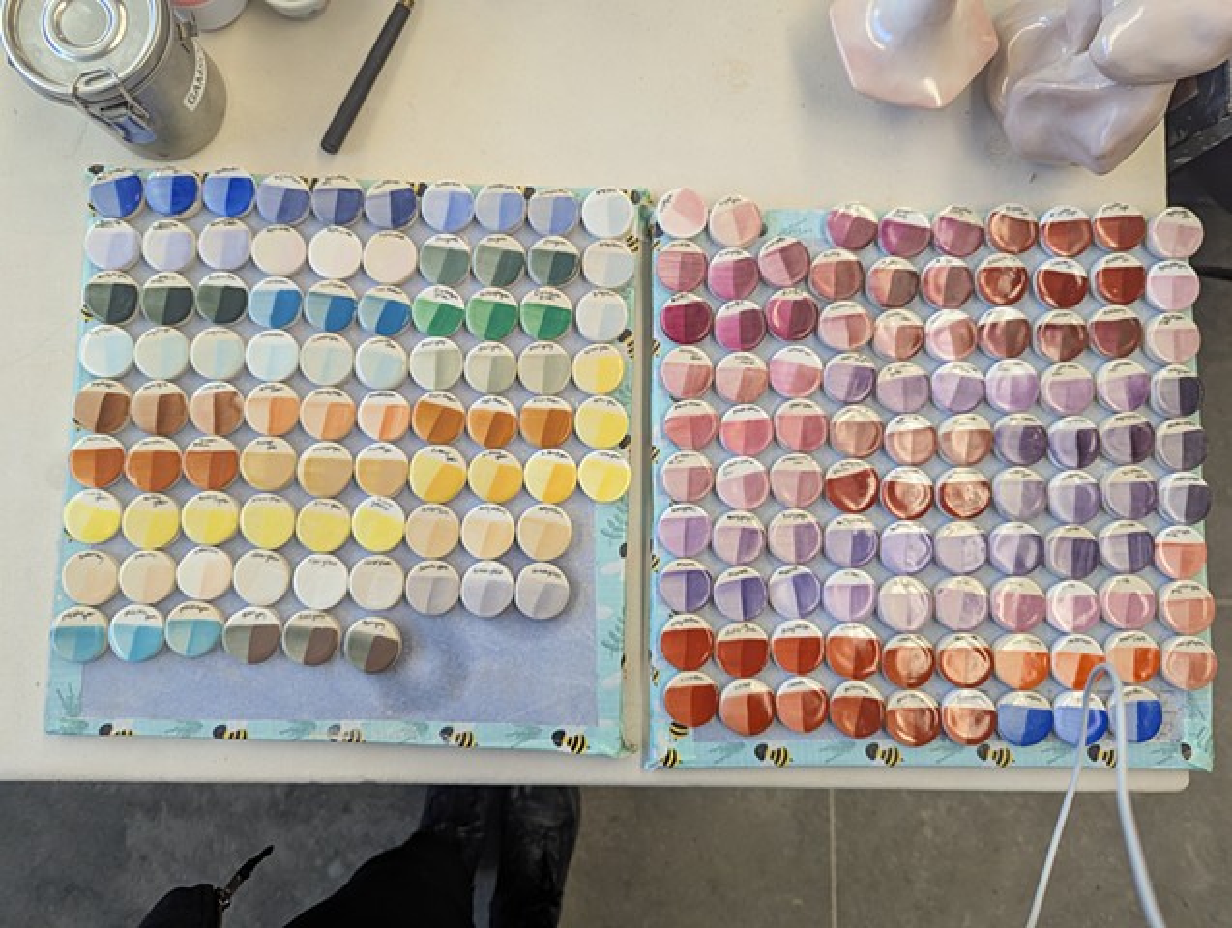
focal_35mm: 24
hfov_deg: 71.5
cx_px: 616
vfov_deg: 57.0
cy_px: 464
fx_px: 856
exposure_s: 1/126
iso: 165
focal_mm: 6.8
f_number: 1.9
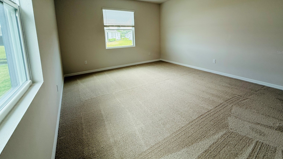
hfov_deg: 99.3
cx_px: 146
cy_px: 52
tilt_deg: -6.9
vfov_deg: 65.2
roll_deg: +0.9
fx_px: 120
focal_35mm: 16
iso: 80
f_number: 2.2
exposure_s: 1/99
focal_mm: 2.22
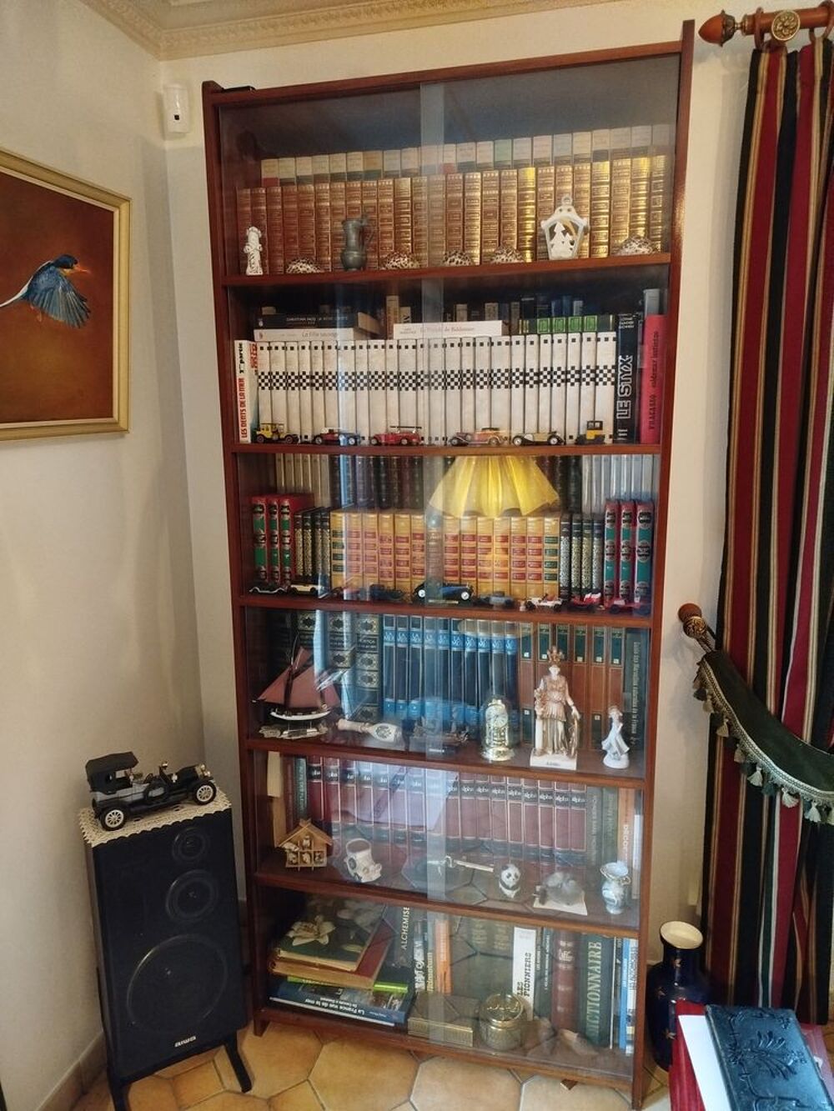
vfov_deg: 71.6
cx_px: 417
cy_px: 556
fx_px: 771
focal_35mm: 24
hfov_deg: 56.8
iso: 1000
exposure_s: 1/17
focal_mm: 5.31
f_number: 1.7
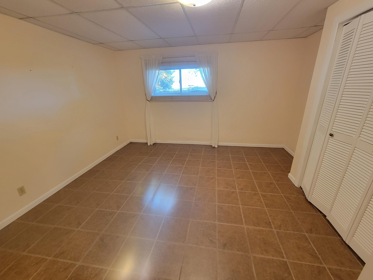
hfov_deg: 106.2
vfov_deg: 89.9
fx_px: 140
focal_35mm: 13
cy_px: 140
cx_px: 186
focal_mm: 2.2
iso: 320
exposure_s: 1/30
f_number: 2.2
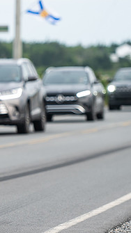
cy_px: 103
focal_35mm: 349
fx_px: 2159
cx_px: -73
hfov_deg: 3.5
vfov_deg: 6.2
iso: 500
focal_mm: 135
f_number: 4
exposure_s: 1/800
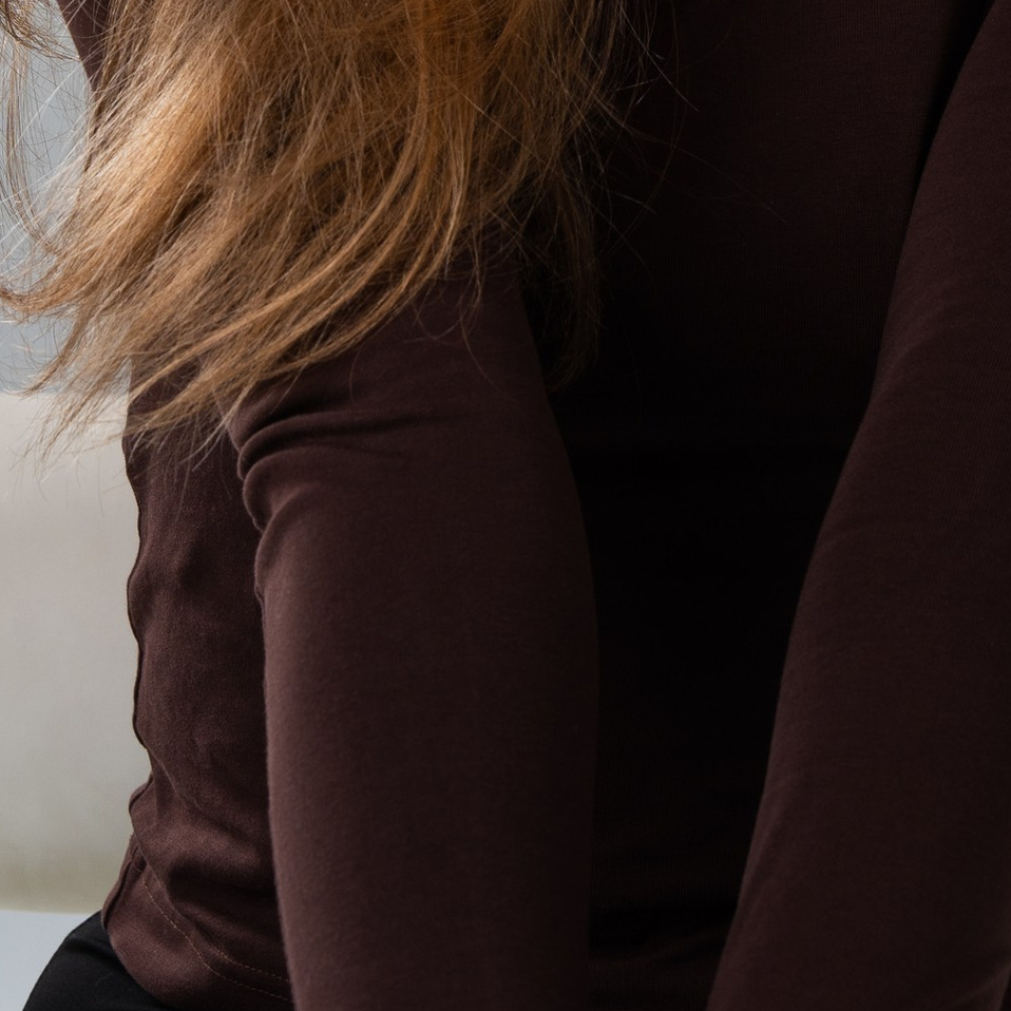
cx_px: 769
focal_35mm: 167
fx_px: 5518
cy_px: -251
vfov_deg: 10.3
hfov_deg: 10.4
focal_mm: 49
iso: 100
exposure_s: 1/125
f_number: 7.1
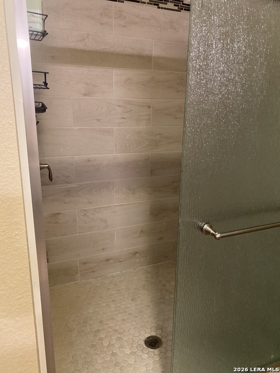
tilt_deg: -13.7
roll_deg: -1.1
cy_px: 186
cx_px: 140
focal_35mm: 26
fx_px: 280
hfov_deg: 53.1
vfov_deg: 67.3
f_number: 1.8
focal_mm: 4.25
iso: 500
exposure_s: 1/40
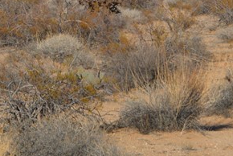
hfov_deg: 6.7
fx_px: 1995
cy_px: -84
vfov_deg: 4.4
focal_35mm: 308
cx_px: 239
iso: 400
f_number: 7.1
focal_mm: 55
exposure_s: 1/2000
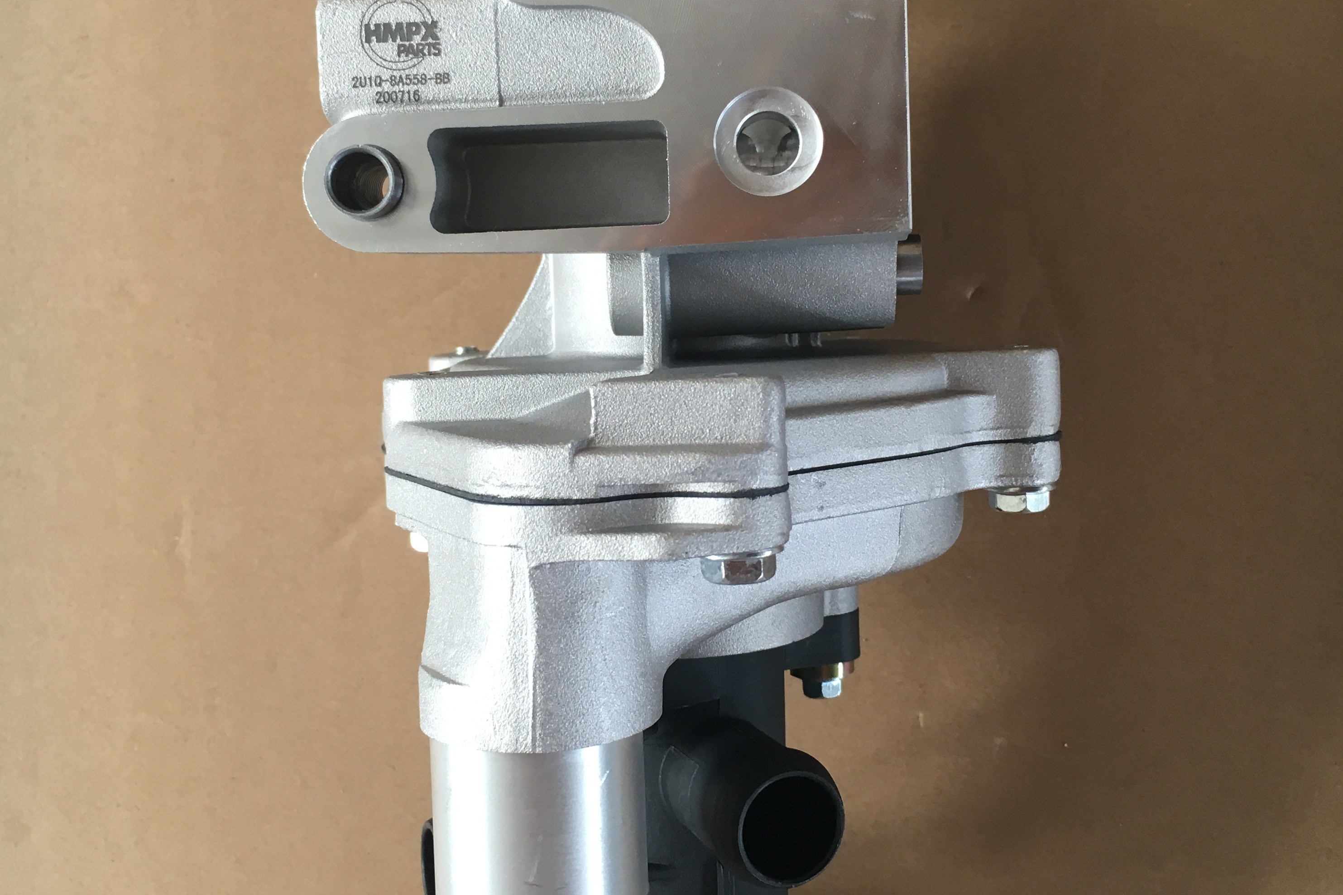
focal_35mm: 41
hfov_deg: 47.4
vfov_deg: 32.5
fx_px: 1529
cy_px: 367
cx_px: 663
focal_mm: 4.15
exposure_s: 1/33
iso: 64
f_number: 2.2
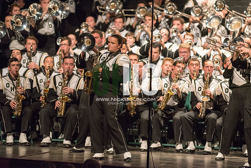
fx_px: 2092
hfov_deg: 6.9
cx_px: 126
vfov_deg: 4.6
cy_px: 84
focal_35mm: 300
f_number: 2.8
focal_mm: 300
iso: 4000
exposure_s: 1/500
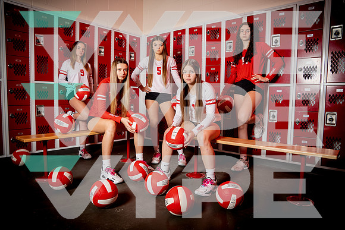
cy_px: 115
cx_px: 172
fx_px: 230
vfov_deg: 53.2
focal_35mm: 24
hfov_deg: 73.7
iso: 400
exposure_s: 1/250
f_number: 5
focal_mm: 24
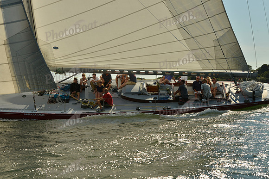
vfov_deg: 19.5
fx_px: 523
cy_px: 90
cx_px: 134
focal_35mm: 70
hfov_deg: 28.8
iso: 280
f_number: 11
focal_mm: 70
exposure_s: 1/1000
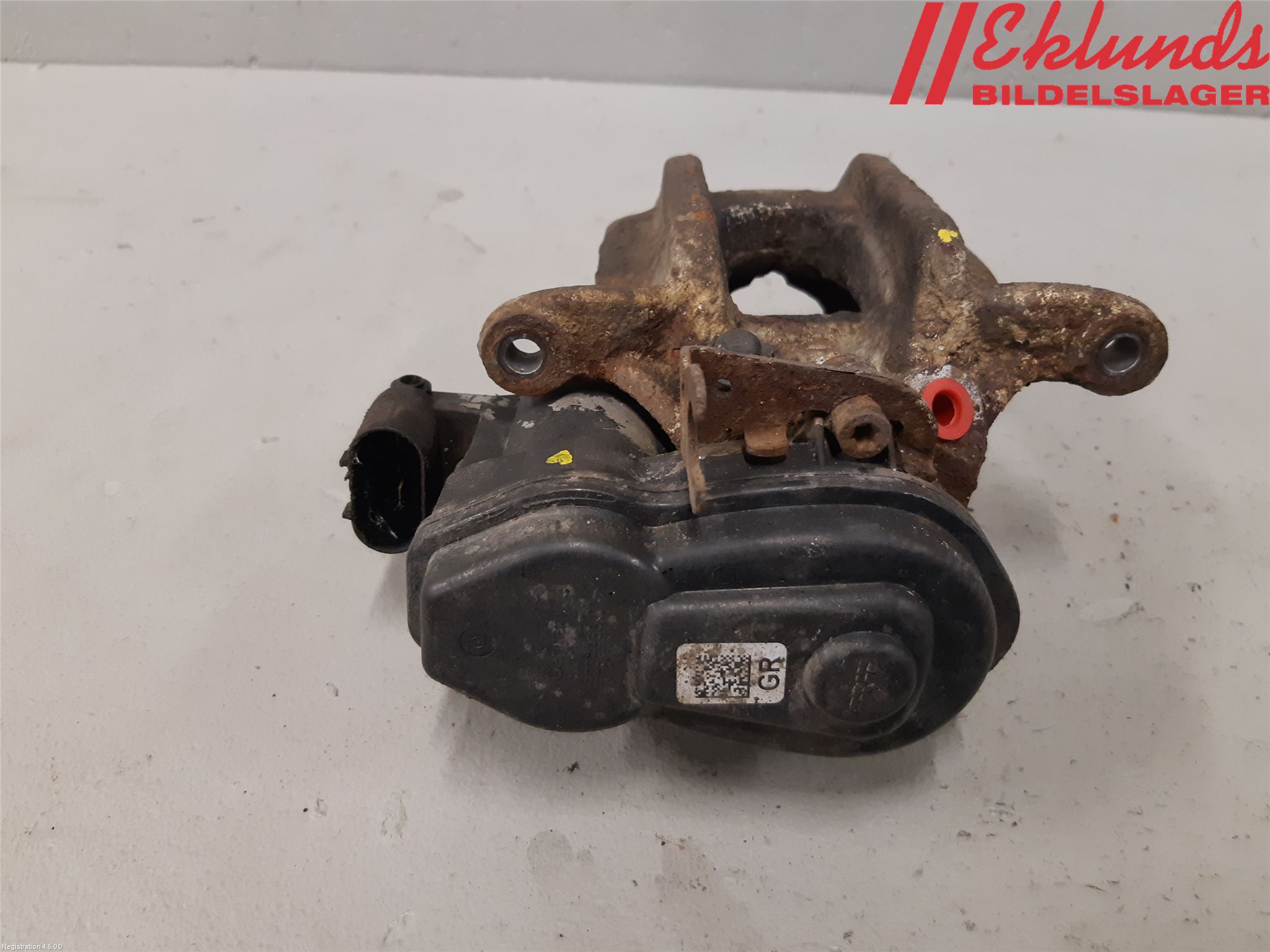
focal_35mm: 26
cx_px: 635
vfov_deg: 53.1
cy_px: 476
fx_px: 954
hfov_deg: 67.3
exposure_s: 1/50
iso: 160
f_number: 1.7
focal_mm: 3.93
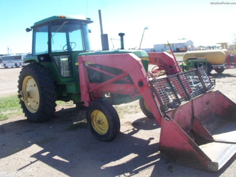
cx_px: 118
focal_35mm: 35
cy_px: 88
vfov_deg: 40.7
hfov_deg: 52.6
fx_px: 239
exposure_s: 1/500
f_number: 3
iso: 80
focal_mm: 6.3
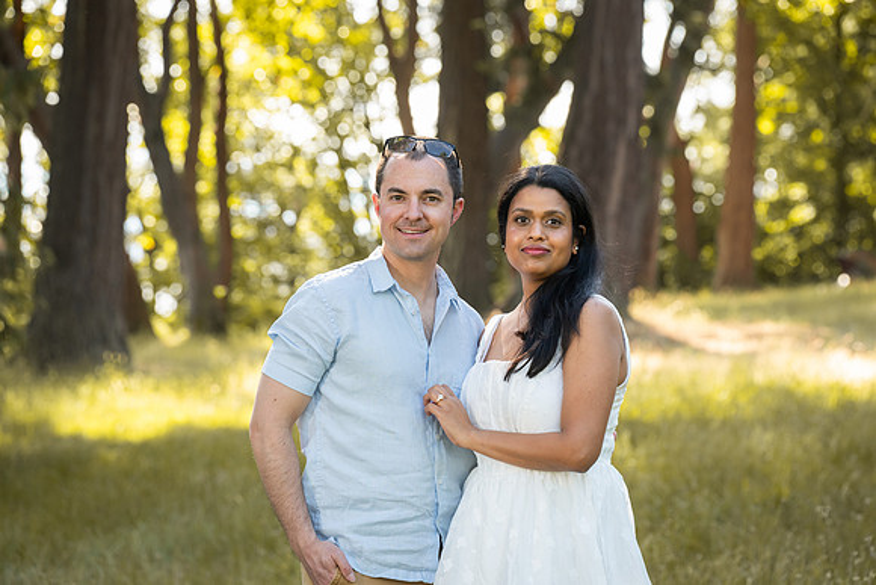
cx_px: 438
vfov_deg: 9.2
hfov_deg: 13.7
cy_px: 292
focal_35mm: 150
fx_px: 3651
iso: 640
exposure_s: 1/200
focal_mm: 150
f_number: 5.6
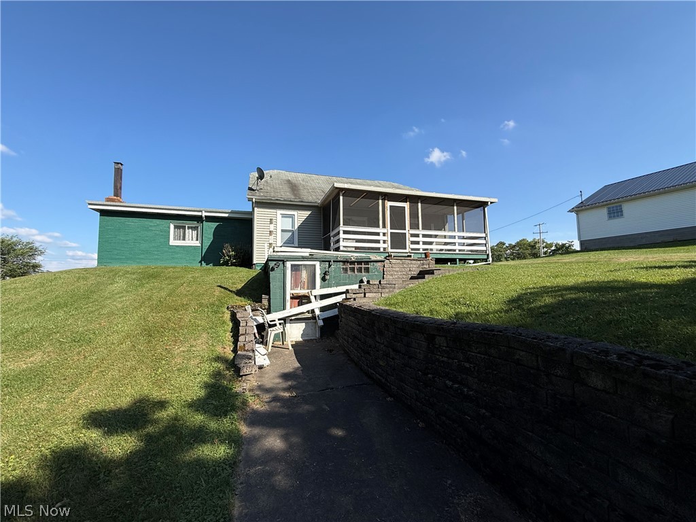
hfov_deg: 102.1
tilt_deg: +4.7
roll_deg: +0.4
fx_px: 281
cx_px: 348
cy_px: 261
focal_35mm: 14
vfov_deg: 85.7
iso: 50
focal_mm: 2.22
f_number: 2.2
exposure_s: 1/1795
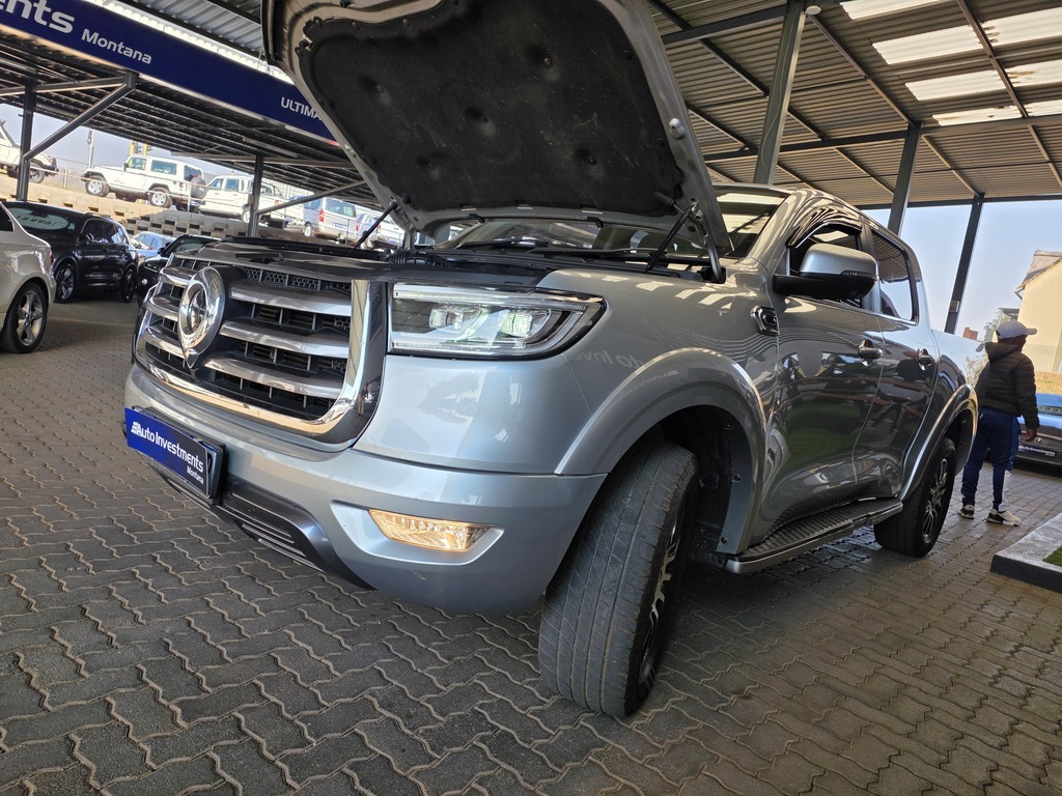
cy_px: 398
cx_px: 531
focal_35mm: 23
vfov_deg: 58.9
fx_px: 706
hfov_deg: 73.9
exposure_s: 1/200
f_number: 1.7
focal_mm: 6.25
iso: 20
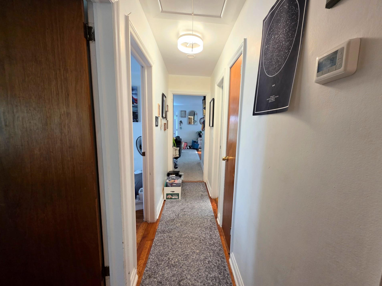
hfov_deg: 102.0
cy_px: 151
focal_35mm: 14
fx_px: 154
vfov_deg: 85.6
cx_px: 202
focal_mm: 2.2
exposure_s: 1/60
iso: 200
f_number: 1.9
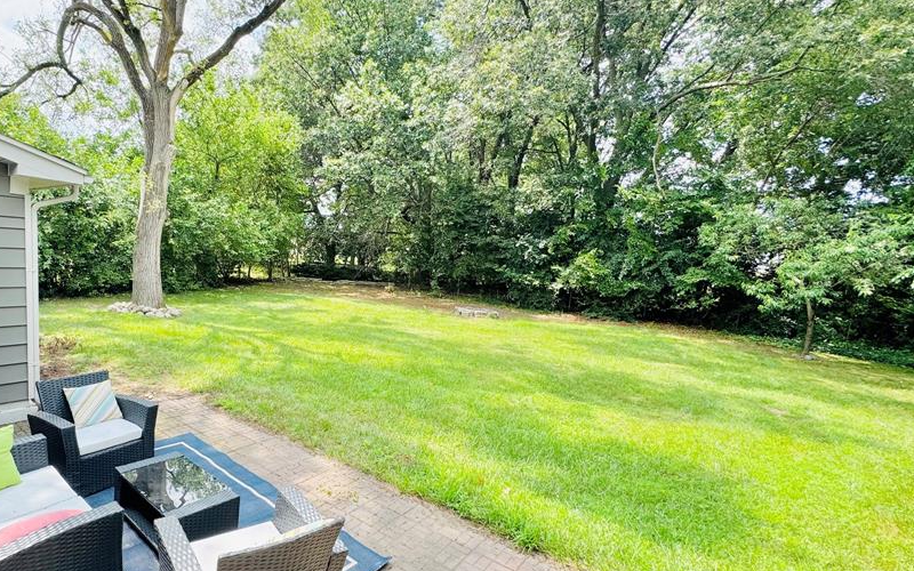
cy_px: 308
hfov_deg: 85.9
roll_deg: -3.5
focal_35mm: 19
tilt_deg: -7.2
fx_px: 473
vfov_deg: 62.1
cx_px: 331
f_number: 2.2
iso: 40
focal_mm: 2.22
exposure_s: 1/440
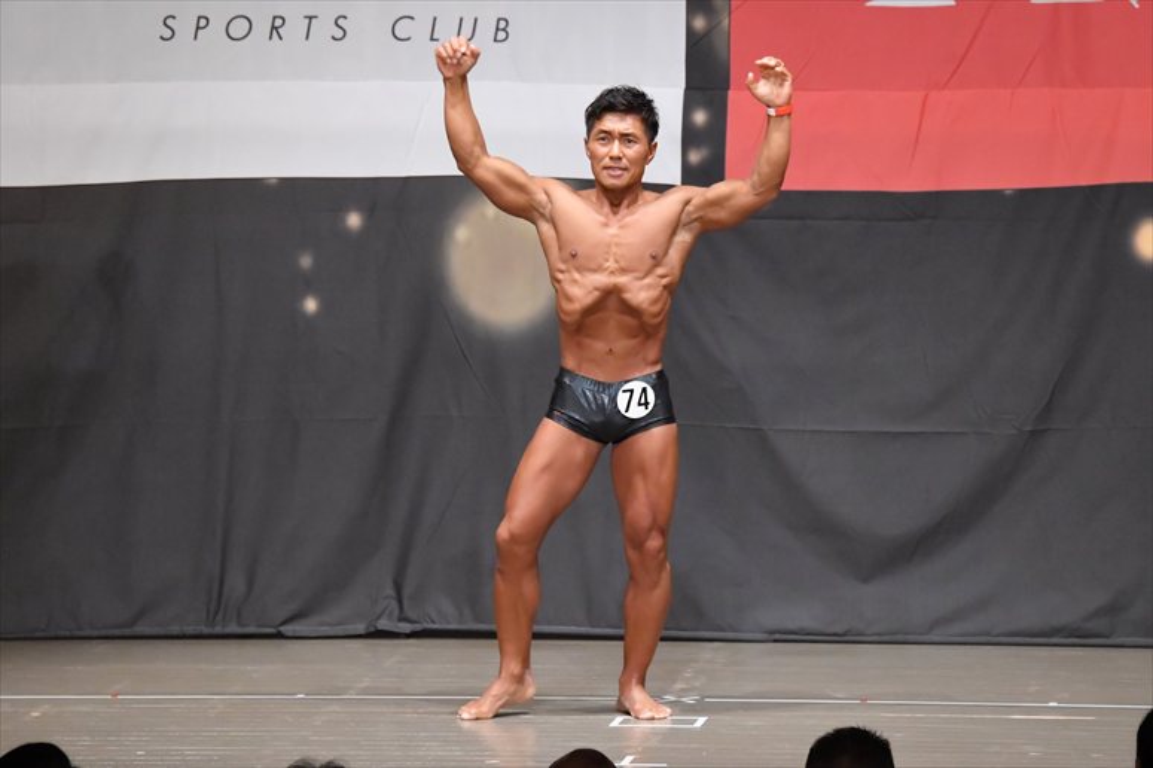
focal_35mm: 217
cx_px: 576
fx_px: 6947
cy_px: 384
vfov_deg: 6.3
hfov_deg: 9.5
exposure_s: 1/400
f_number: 5.6
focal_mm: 145
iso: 8000
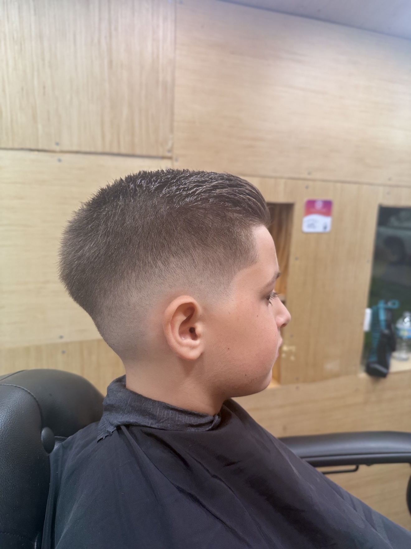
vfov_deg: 71.6
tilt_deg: -6.7
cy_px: 274
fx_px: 380
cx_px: 206
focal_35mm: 24
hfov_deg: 56.8
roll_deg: +0.6
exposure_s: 1/120
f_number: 1.78
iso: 125
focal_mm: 6.76
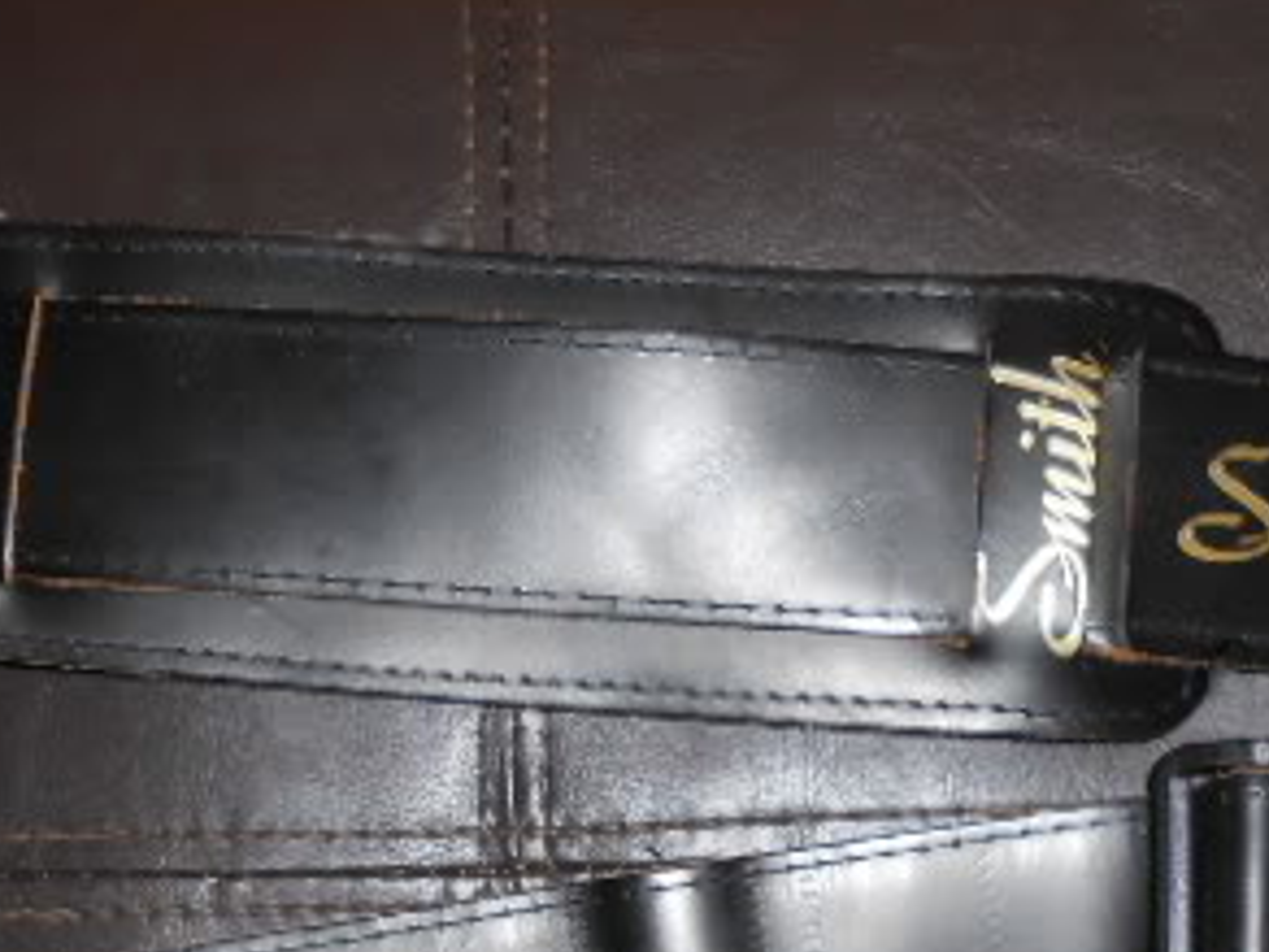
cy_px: 878
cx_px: 487
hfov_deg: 33.6
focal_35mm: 57
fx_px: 2090
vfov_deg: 24.8
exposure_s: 1/25
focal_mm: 4.6
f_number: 3.5
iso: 80
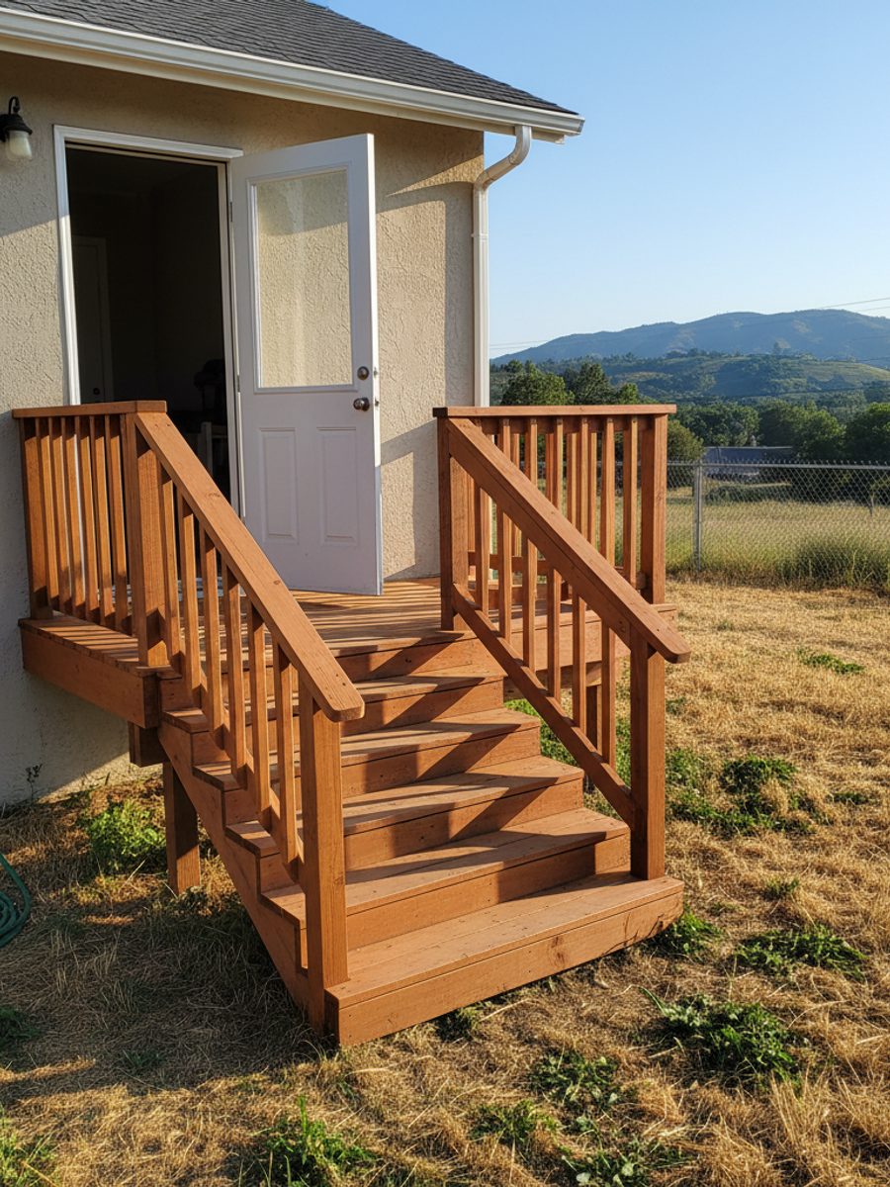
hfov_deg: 56.8
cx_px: 445
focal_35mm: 24
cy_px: 594
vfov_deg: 71.6
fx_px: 823
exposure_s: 1/848
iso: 358
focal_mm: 6.8
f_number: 1.68
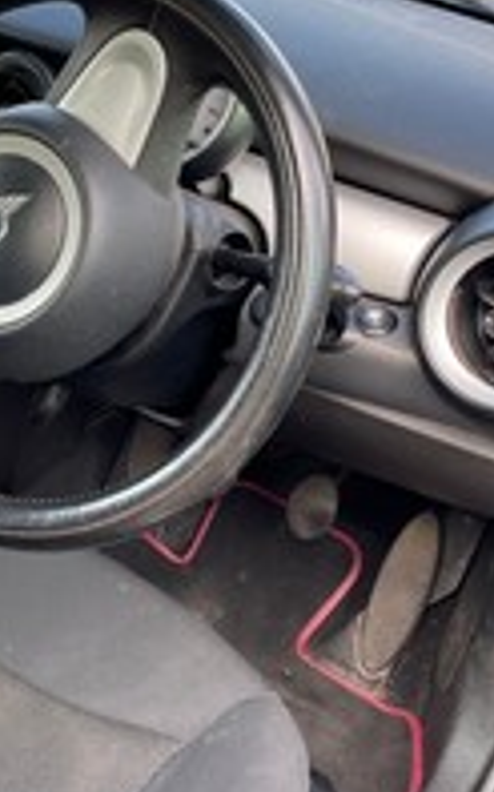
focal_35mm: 49
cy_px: 310
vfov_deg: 40.8
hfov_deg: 24.2
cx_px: -80
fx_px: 1056
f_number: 1.6
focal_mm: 4.2
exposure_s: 1/121
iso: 40
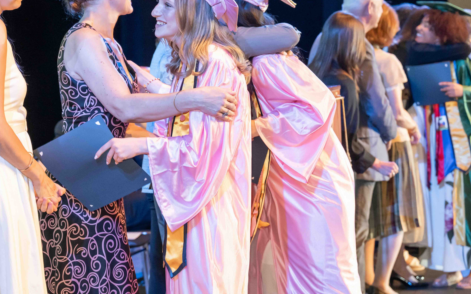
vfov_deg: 12.5
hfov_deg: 19.8
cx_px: 203
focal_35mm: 105
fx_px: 1348
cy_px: 162
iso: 1600
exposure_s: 1/250
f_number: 3.5
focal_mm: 62
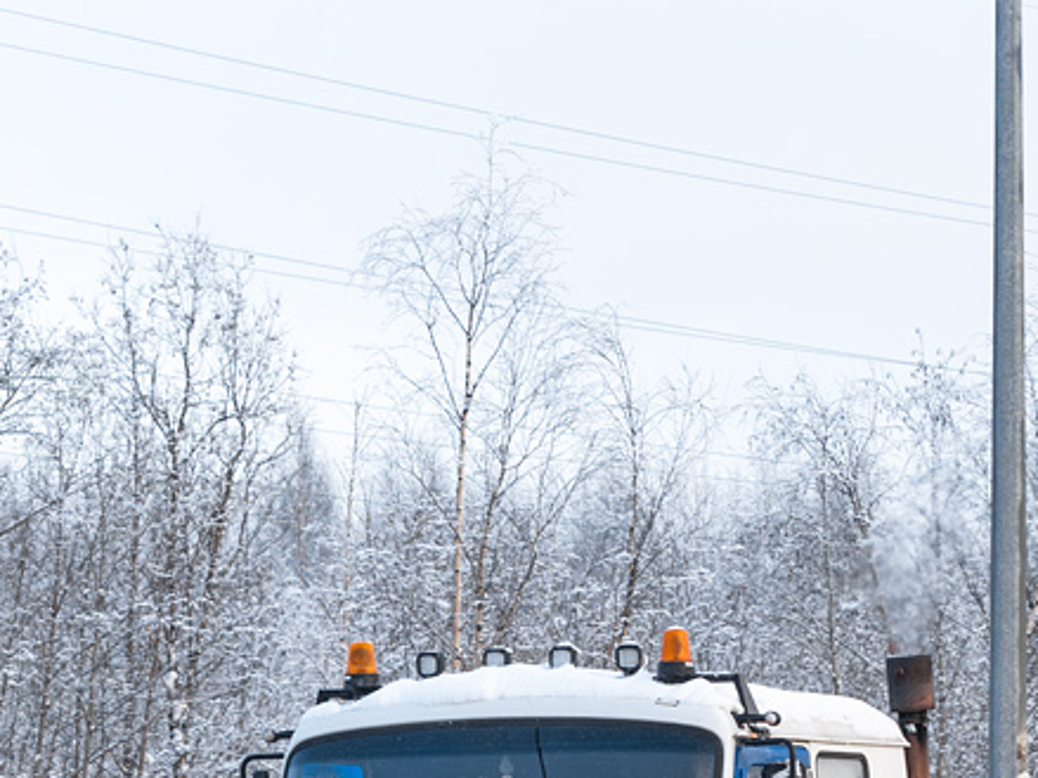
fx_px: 6775
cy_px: 738
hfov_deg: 8.7
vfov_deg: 6.6
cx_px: 1052
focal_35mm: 226
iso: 640
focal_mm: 86
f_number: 7.1
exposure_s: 1/500
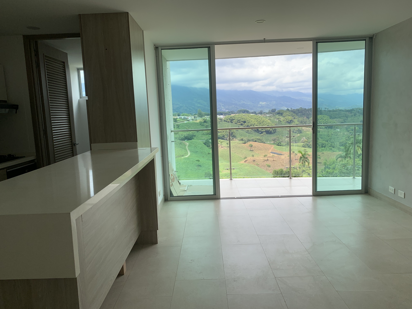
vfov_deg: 53.1
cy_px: 154
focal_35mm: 26
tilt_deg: -7.5
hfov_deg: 67.3
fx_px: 309
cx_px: 206
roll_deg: +2.0
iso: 25
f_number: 1.8
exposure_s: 1/759
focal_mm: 4.25
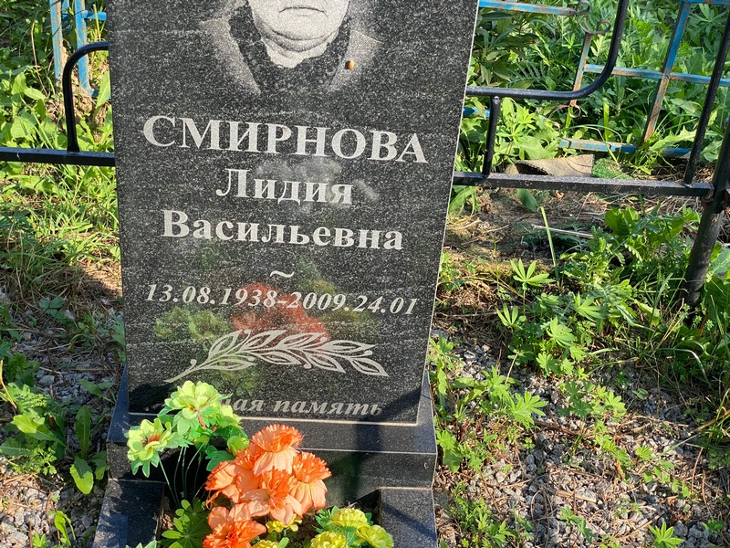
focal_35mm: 52
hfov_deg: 36.8
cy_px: 274
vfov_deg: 28.0
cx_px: 365
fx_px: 1097
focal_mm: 6
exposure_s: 1/381
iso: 20
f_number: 2
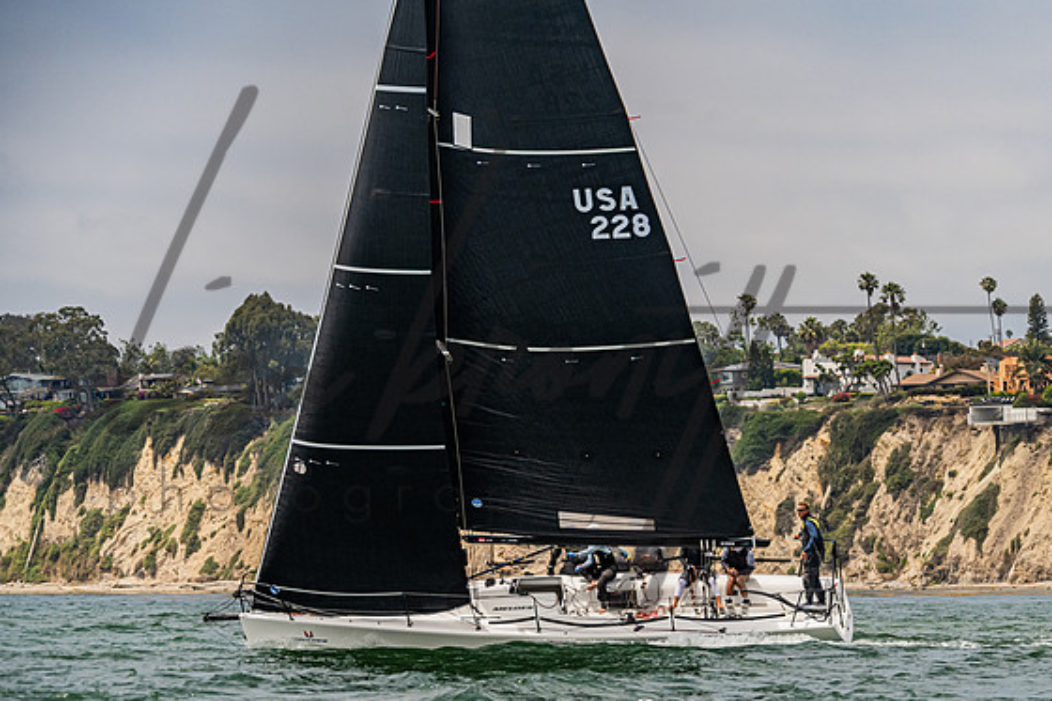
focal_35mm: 204
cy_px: 468
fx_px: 5959
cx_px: 696
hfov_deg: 10.1
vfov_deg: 6.7
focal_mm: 150
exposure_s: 1/3200
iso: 500
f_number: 8
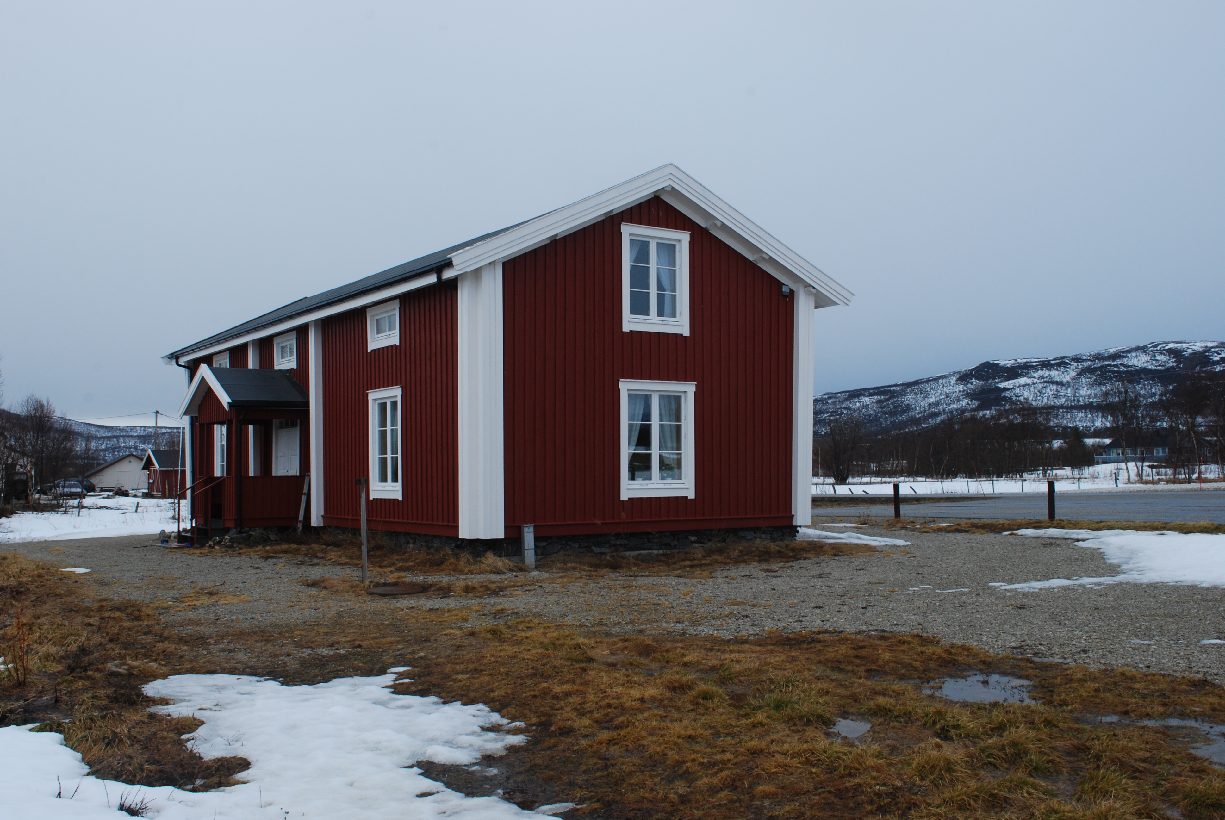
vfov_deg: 37.0
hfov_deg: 53.1
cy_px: 410
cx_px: 612
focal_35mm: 36
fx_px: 1226
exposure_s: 1/80
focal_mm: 24
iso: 200
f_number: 14
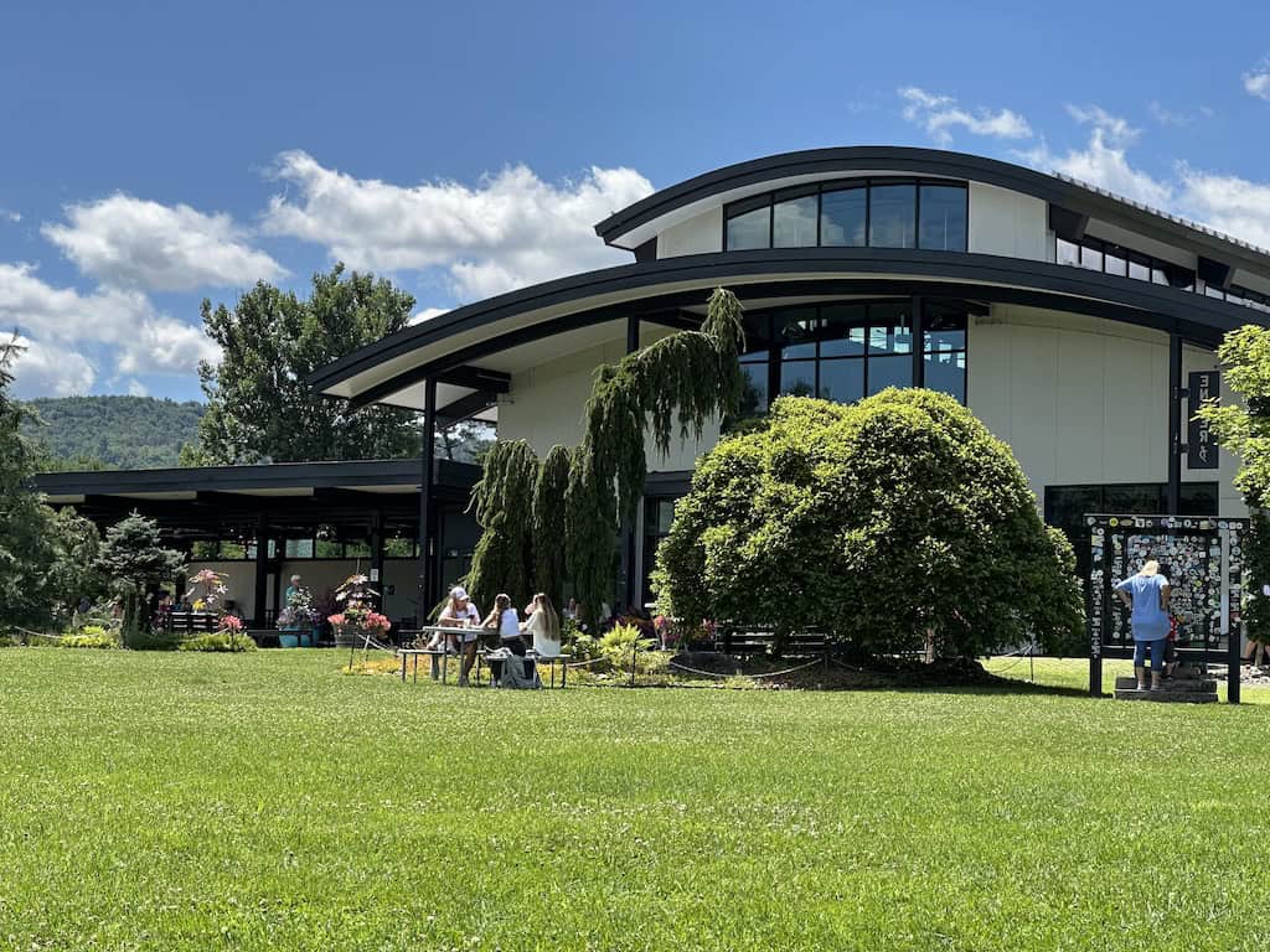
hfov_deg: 25.3
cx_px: 635
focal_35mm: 77
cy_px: 476
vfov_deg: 19.1
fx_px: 2825
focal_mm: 9
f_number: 2.8
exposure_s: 1/533
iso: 32
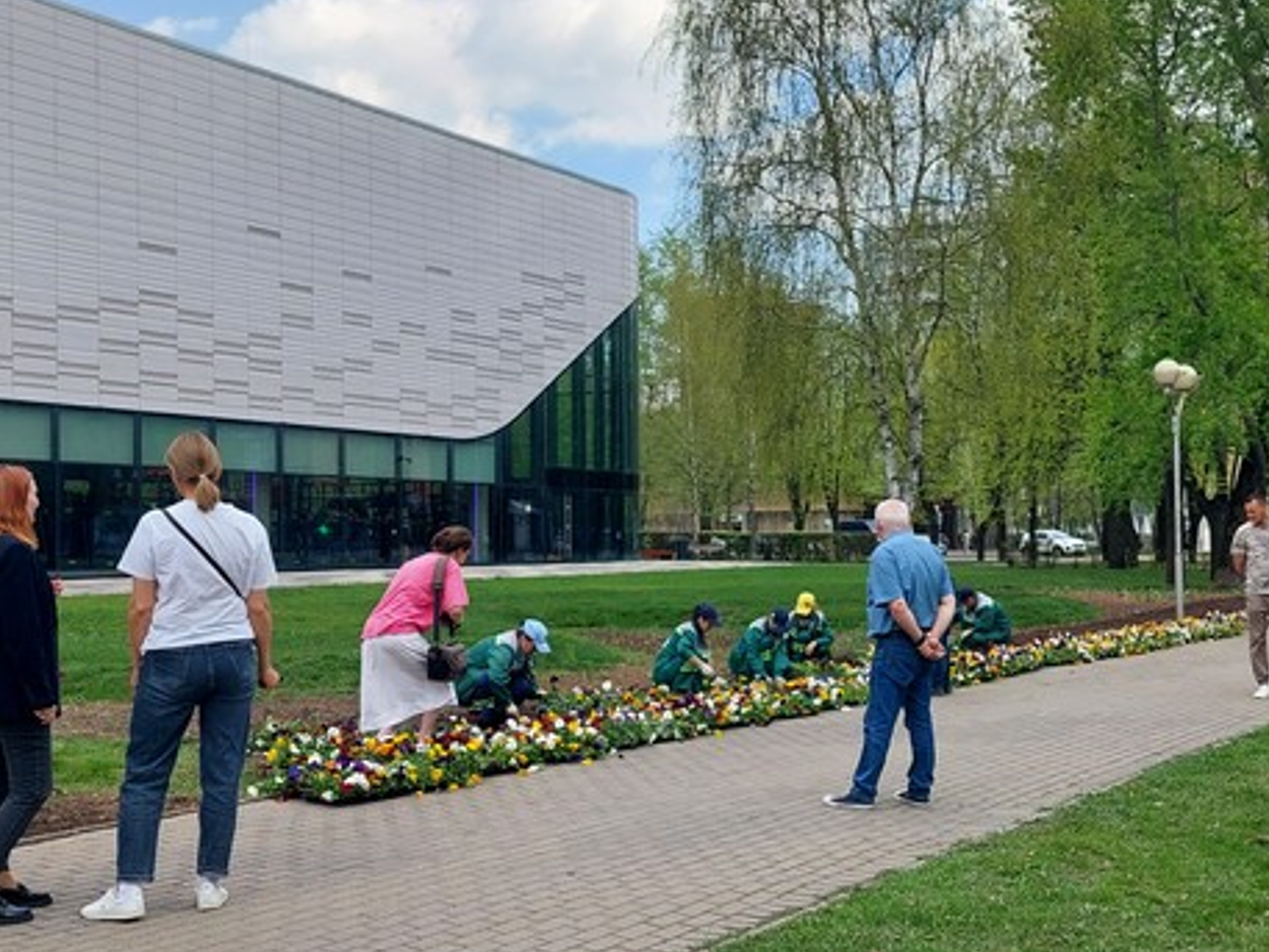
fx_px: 1540
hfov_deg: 44.4
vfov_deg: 34.2
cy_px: 583
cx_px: 800
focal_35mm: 42
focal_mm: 5.23
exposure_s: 1/551
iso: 40
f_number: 1.8
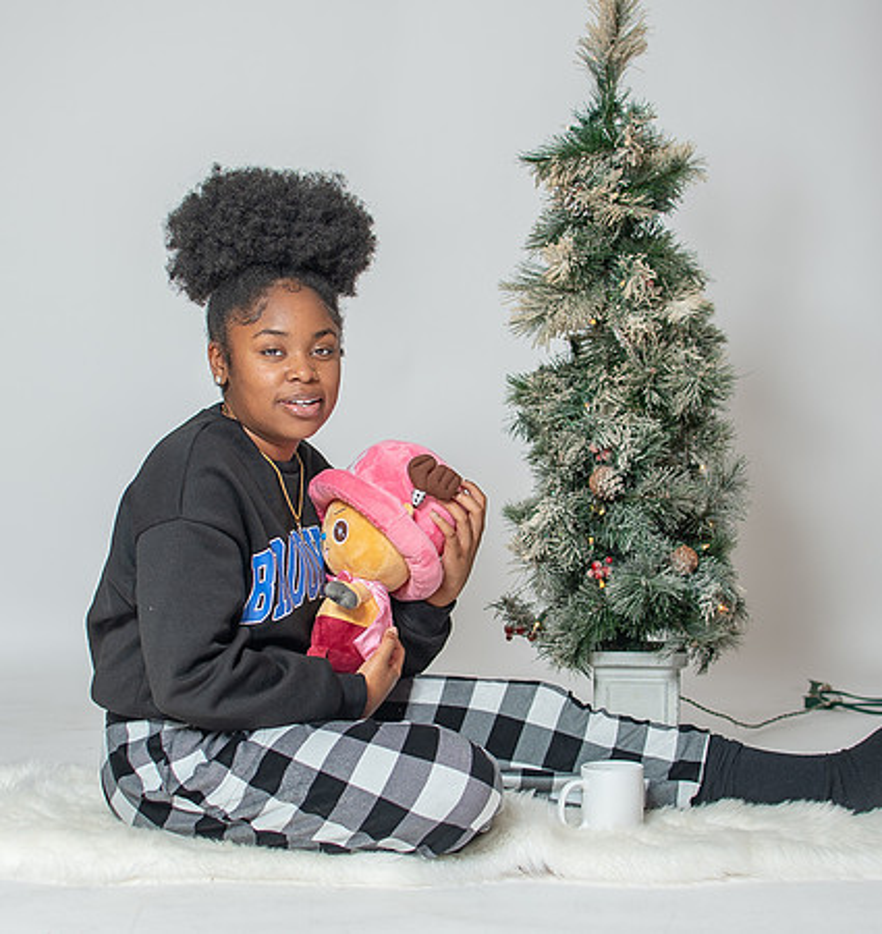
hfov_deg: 24.3
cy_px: 466
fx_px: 2049
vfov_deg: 25.7
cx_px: 404
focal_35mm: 69
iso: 100
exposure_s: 1/250
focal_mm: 35
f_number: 3.2
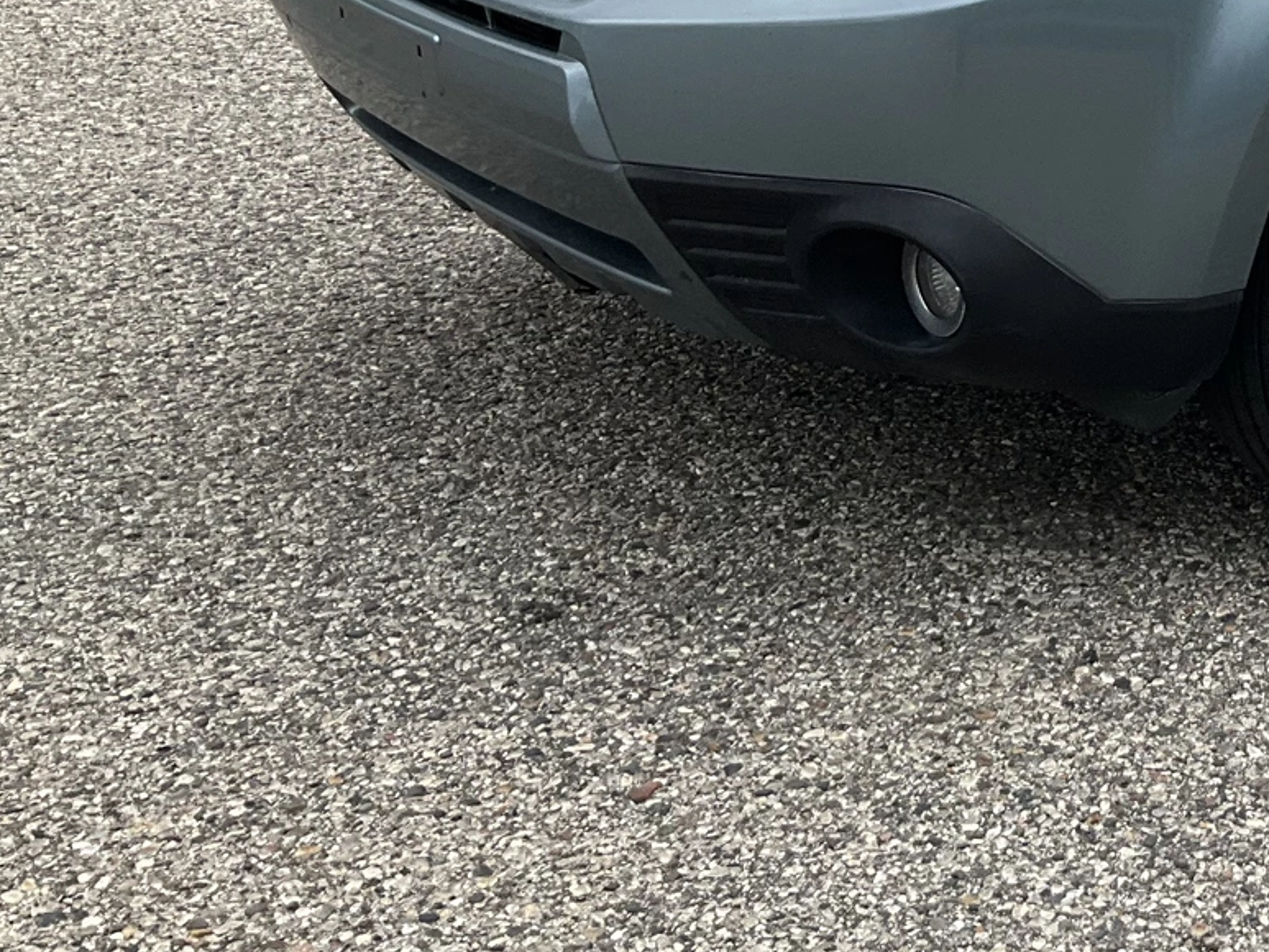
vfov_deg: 18.8
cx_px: 1512
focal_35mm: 75
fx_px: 2750
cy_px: -103
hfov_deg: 23.8
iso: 25
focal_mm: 3
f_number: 1.8
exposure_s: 1/719
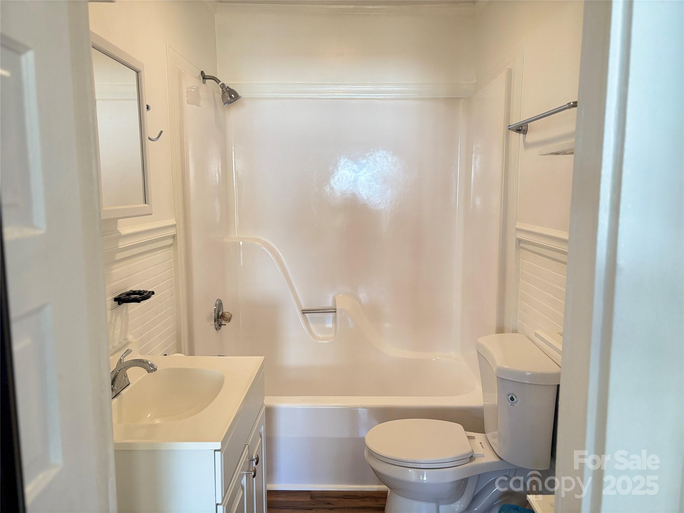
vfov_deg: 53.1
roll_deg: -0.1
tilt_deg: -7.2
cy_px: 256
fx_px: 514
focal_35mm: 26
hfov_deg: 67.3
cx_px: 342
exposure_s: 1/60
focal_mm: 5.96
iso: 250
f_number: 1.6
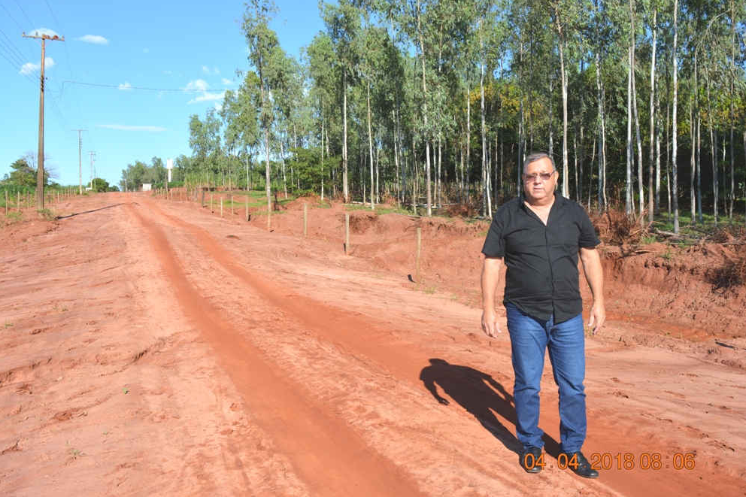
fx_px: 674
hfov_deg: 57.9
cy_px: 243
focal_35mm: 33
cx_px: 384
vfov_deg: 40.5
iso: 100
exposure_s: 1/250
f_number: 8
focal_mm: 21
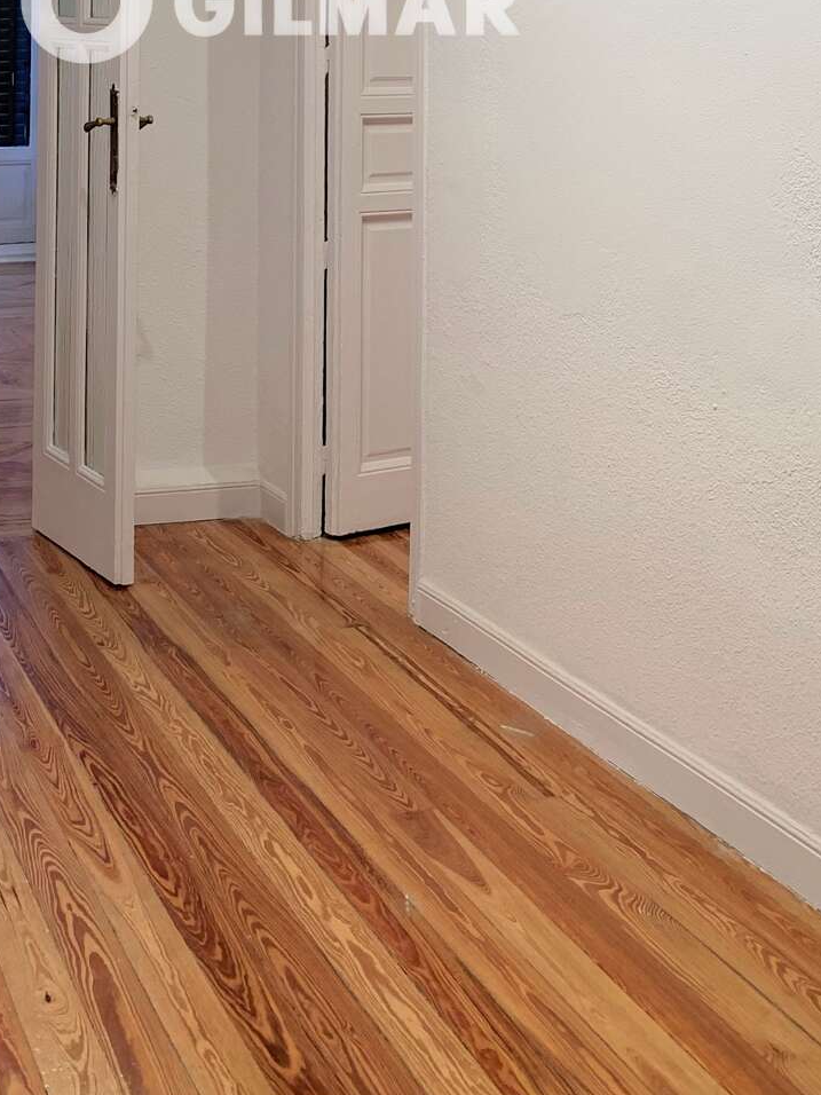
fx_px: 1834
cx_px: 278
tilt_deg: +1.6
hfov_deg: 25.1
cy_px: -2
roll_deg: -0.6
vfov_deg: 30.8
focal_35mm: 58
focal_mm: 4.25
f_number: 1.8
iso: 50
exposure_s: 1/100
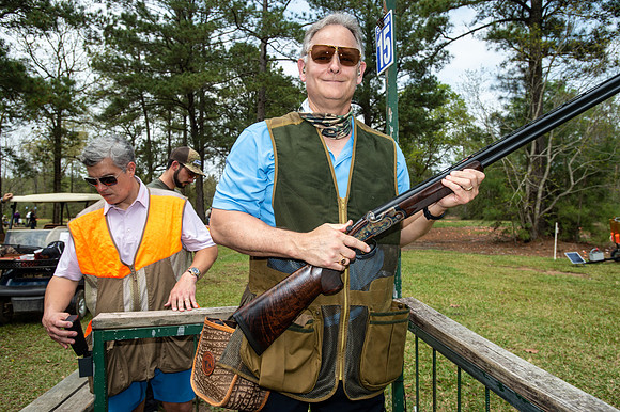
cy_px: 206
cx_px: 310
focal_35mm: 25
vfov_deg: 51.2
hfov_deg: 71.5
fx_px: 430
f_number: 6.3
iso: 125
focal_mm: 25
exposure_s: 1/200
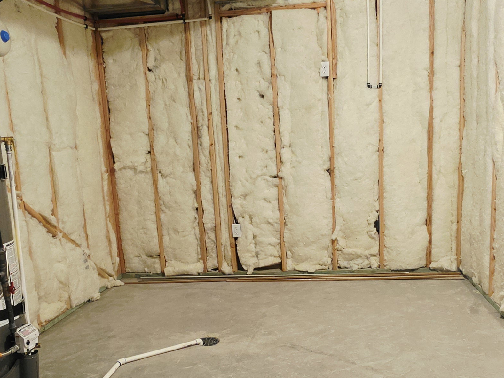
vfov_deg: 42.5
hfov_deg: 55.3
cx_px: 262
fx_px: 480
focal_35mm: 33
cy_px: 242
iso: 800
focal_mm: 2.2
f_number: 1.9
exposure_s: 1/60
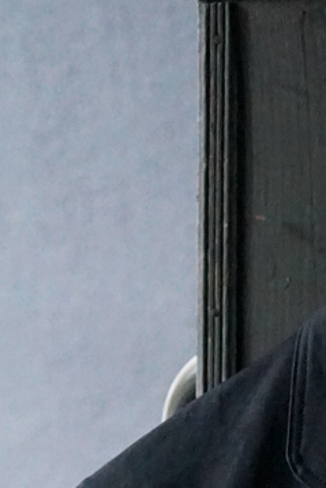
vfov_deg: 8.5
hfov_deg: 6.0
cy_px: 1056
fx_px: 3067
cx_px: 476
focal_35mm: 226
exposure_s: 1/800
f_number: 3.5
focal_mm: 50
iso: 10000
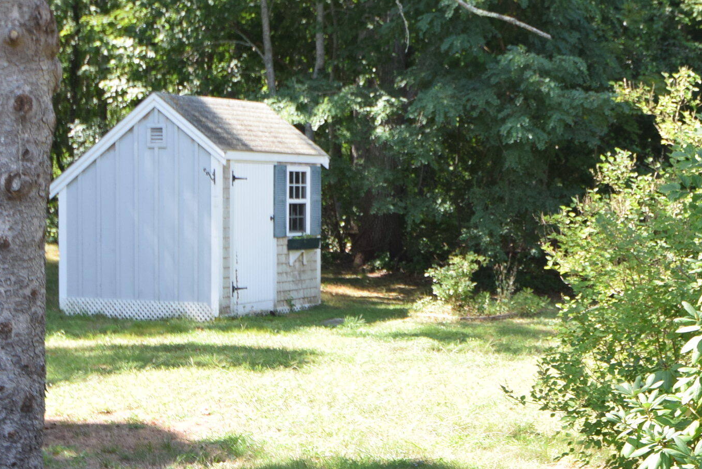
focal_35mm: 69
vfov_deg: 19.7
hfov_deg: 28.3
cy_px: 229
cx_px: 599
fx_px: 1348
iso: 400
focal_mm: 21
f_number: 7.1
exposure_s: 1/200
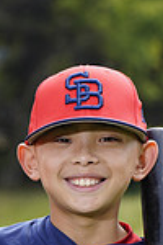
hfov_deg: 2.8
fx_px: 3307
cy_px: 350
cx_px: -4
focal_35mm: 487
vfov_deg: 4.2
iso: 100
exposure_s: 1/250
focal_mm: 126
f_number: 6.3
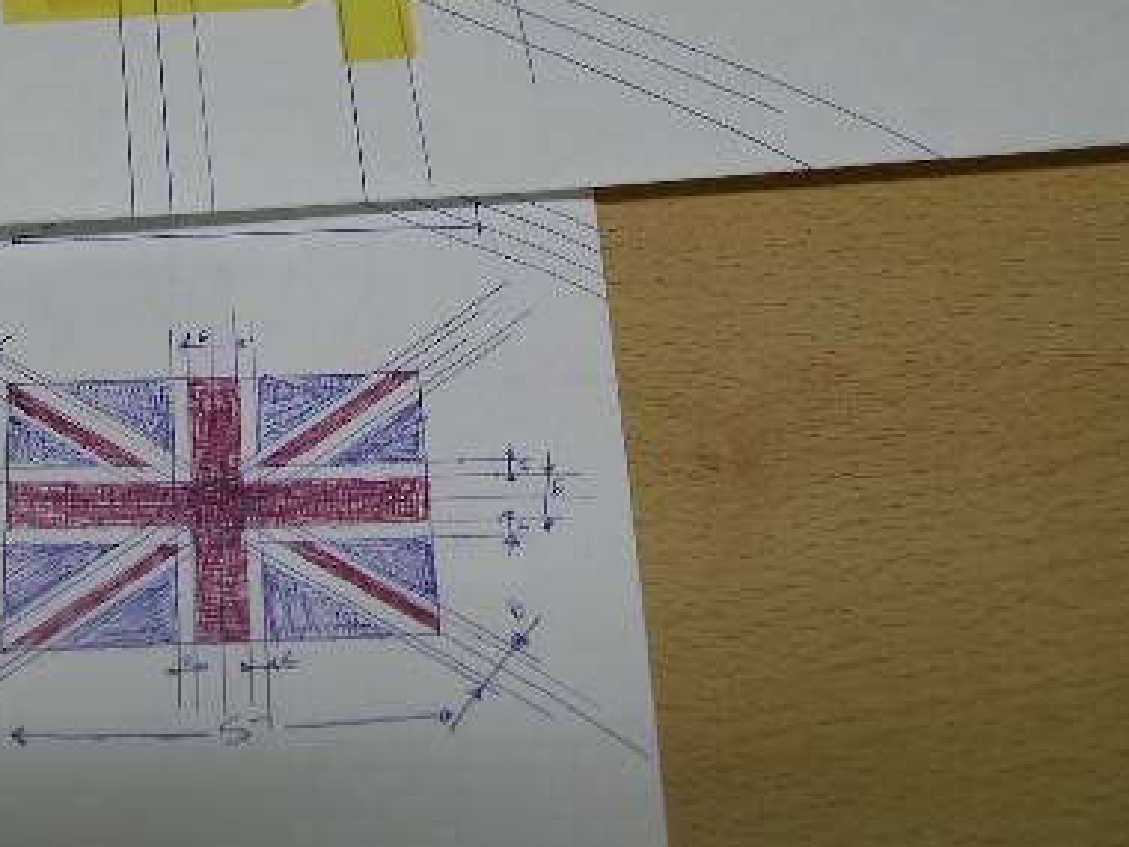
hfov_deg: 29.4
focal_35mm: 64
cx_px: 193
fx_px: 2087
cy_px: 155
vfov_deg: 22.6
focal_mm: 8
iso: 100
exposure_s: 1/22.7
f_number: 2.8
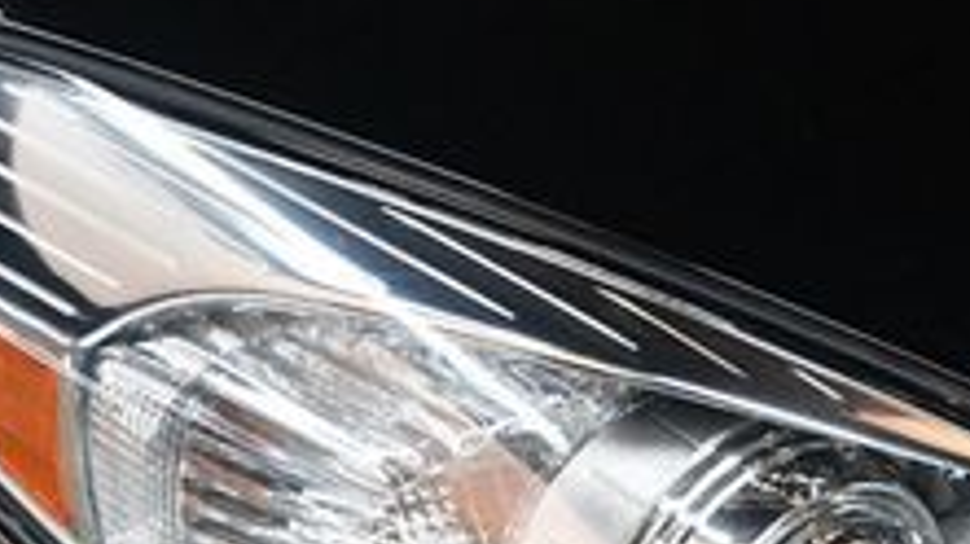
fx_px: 2648
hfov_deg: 20.6
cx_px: 689
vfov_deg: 11.2
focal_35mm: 103
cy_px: 864
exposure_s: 1/125
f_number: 3.8
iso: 1800
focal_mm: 23
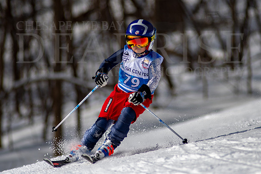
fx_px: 3858
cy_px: 71
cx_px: 154
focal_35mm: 532
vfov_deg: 2.6
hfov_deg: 3.9
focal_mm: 300
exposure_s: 1/8000
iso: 100
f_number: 2.8
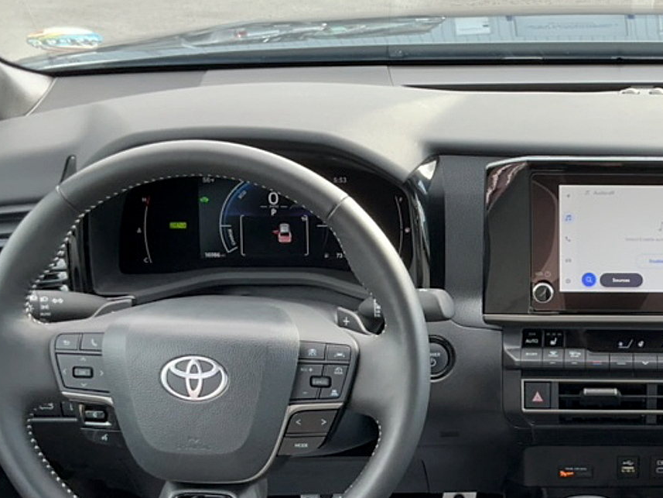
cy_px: 366
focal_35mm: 56
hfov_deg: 32.6
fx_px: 1073
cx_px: 600
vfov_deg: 25.8
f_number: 1.8
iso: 20
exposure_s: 1/60
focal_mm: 3
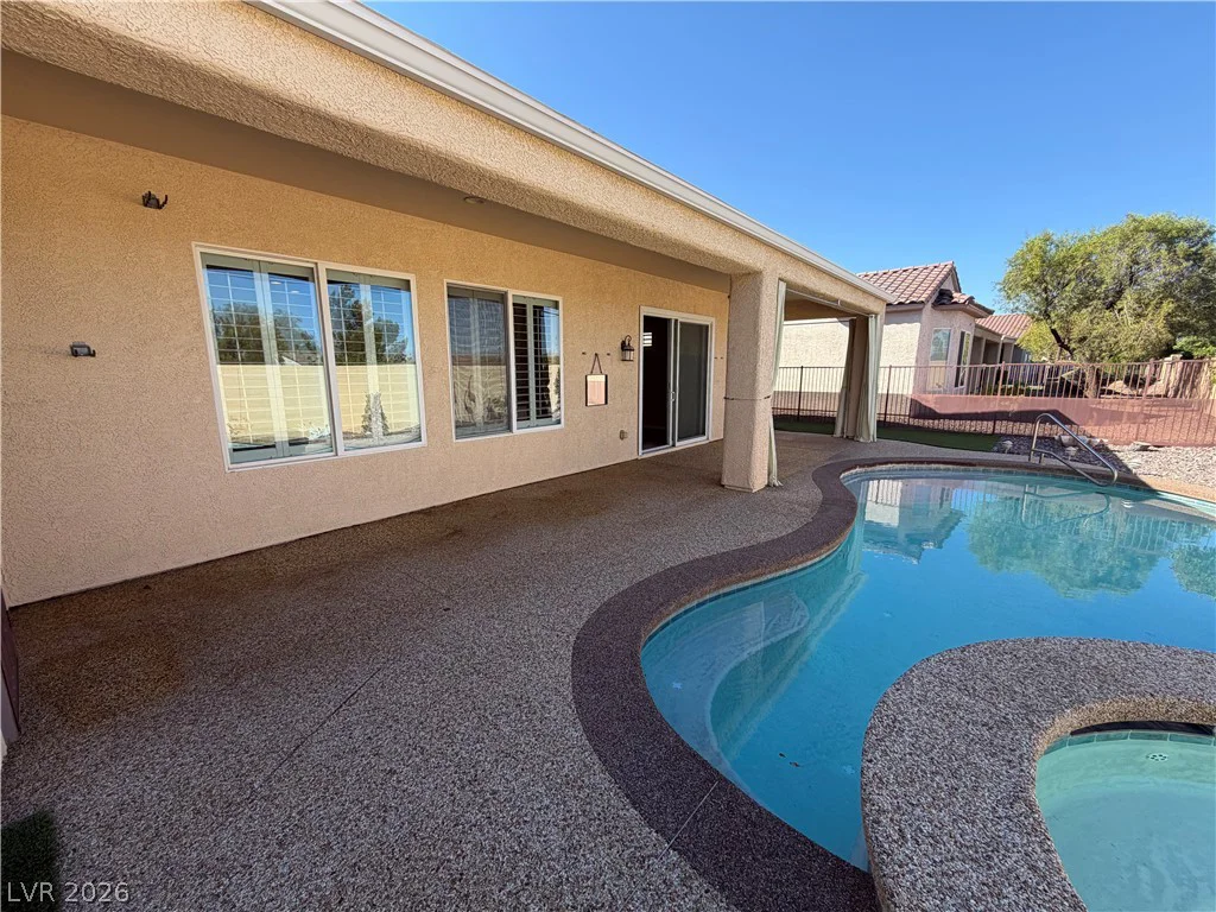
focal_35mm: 14
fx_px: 492
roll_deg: -0.1
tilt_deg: -10.3
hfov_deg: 102.1
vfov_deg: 85.7
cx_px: 608
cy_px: 456
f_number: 2.2
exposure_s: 1/510
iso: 40
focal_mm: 2.22
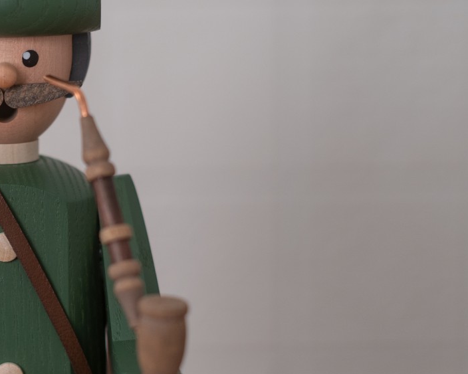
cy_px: 210
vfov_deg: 14.3
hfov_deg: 17.4
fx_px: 1496
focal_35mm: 108
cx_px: 13
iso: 250
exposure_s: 1/200
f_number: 2.8
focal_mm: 50
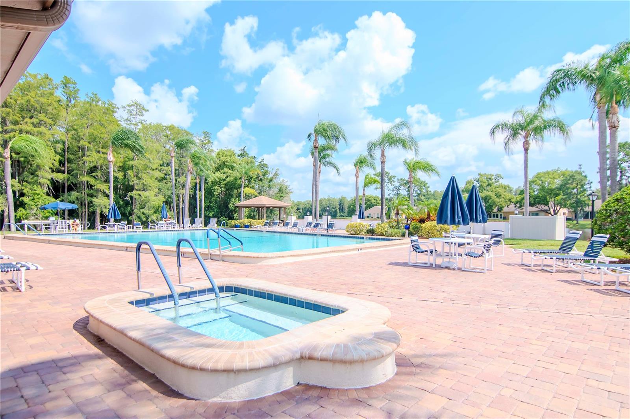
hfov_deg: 81.2
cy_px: 210
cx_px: 315
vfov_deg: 59.5
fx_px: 367
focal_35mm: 21
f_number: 5
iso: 640
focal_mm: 14
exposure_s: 1/2000
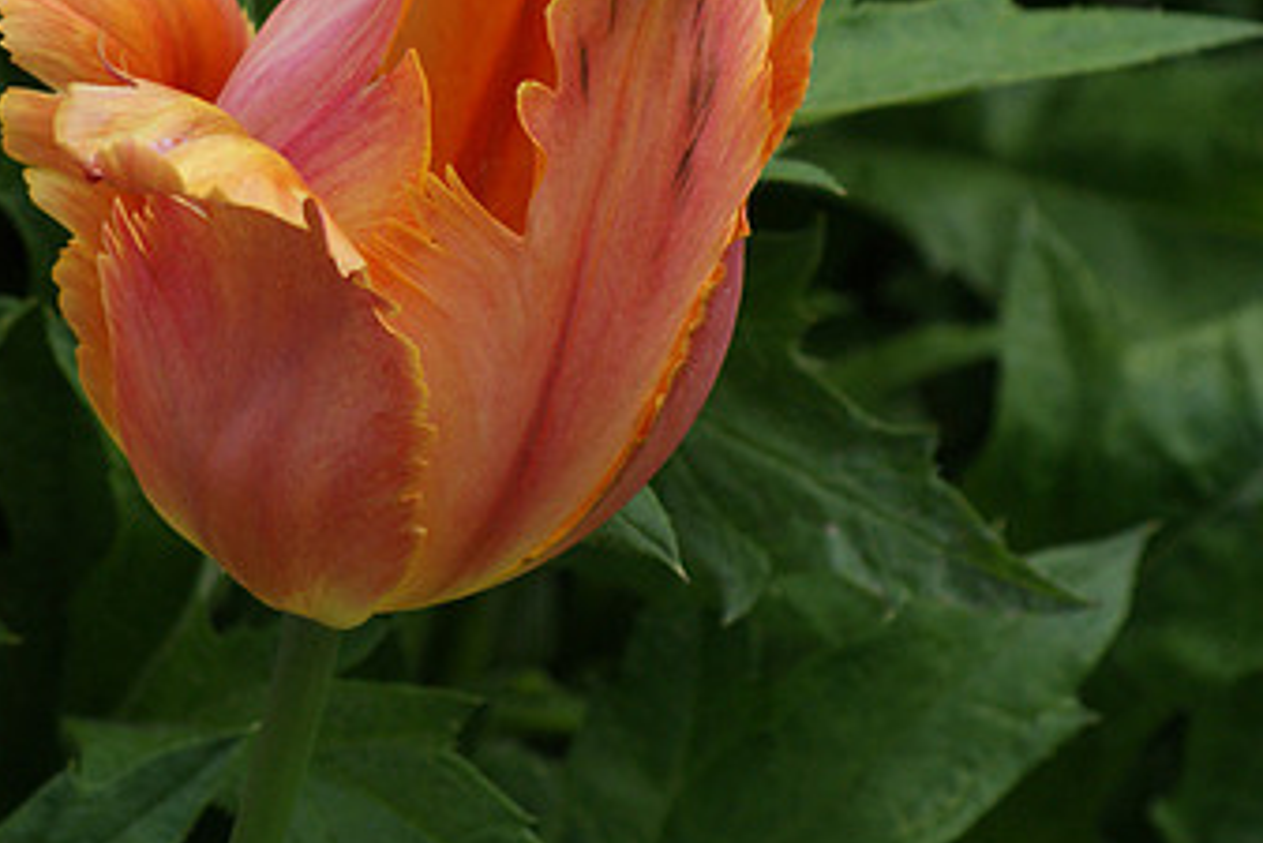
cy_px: 176
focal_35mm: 413
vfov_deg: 3.3
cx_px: 465
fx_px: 14495
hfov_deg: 5.0
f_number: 8
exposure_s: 1/160
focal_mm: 160
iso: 400
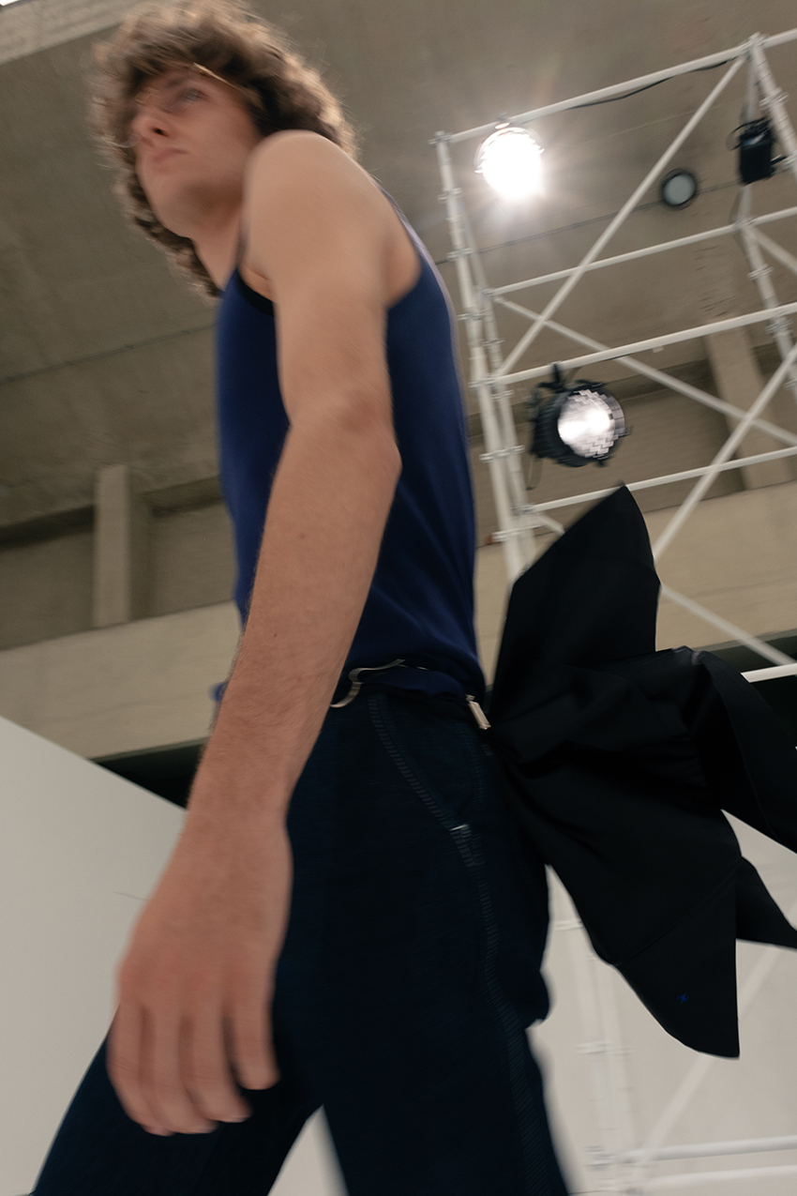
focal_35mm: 29
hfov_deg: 45.0
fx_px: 963
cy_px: 598
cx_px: 398
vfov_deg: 63.7
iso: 800
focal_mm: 19.2
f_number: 11
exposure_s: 1/60
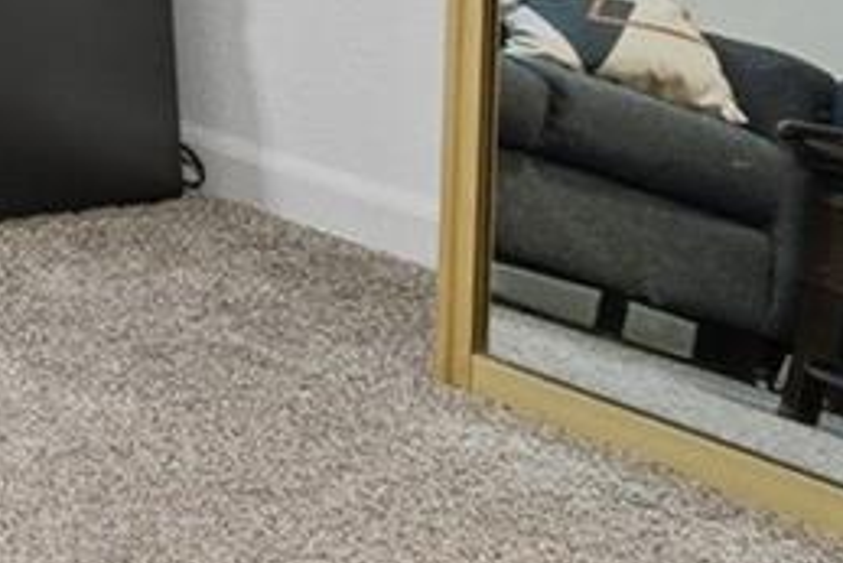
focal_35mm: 99
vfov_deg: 11.7
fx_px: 2319
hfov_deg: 13.2
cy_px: -718
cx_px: -1357
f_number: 8
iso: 500
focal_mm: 16
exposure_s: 1/10
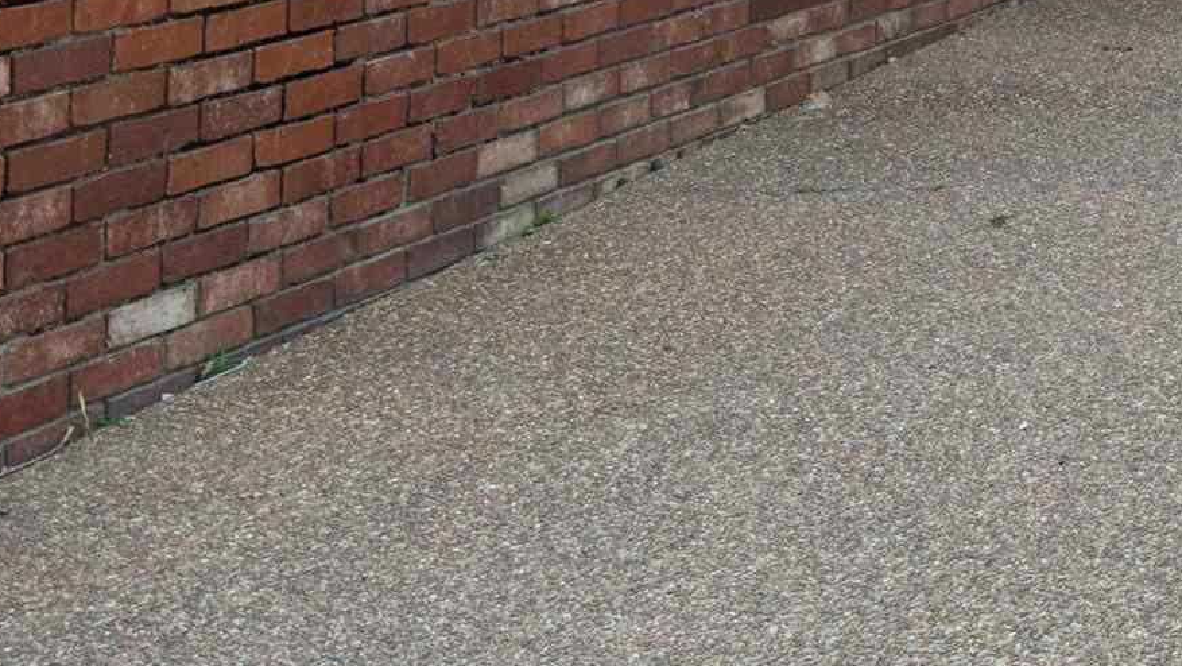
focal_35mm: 99
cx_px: 2028
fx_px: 3104
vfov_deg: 11.6
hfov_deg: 17.9
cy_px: -381
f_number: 9
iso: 250
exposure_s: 1/60
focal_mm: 18
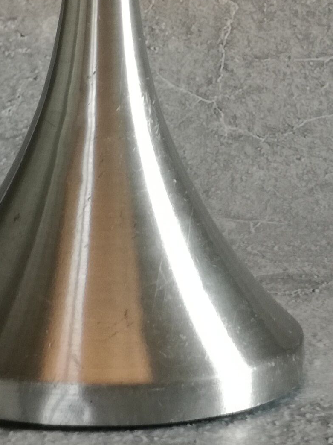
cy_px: 42
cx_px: 105
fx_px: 1206
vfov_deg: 20.4
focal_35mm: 94
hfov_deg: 15.7
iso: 64
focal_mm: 3.79
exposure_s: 1/50
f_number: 2
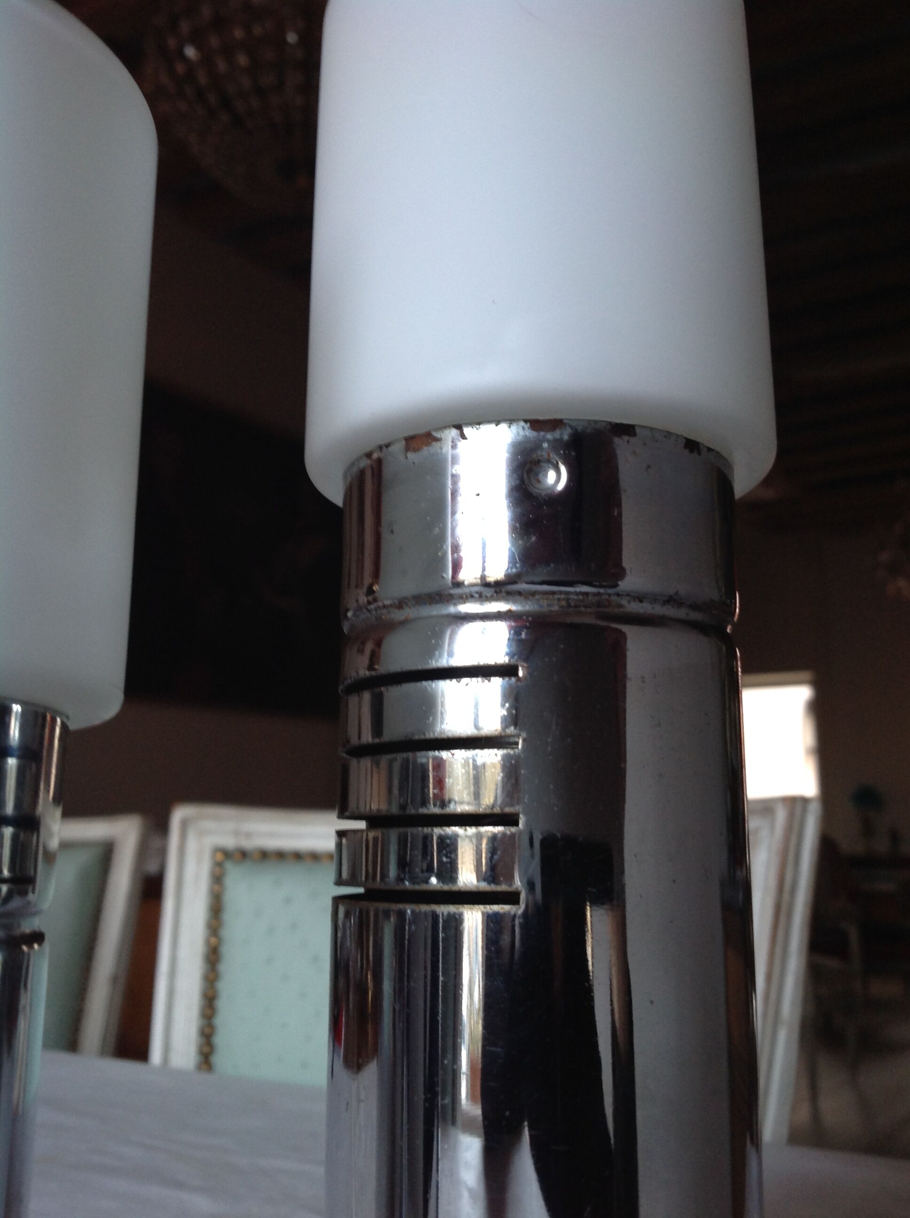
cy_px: 609
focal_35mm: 35
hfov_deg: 40.6
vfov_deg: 52.7
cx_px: 455
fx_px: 1230
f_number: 2.4
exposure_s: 1/15
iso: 80
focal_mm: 4.28
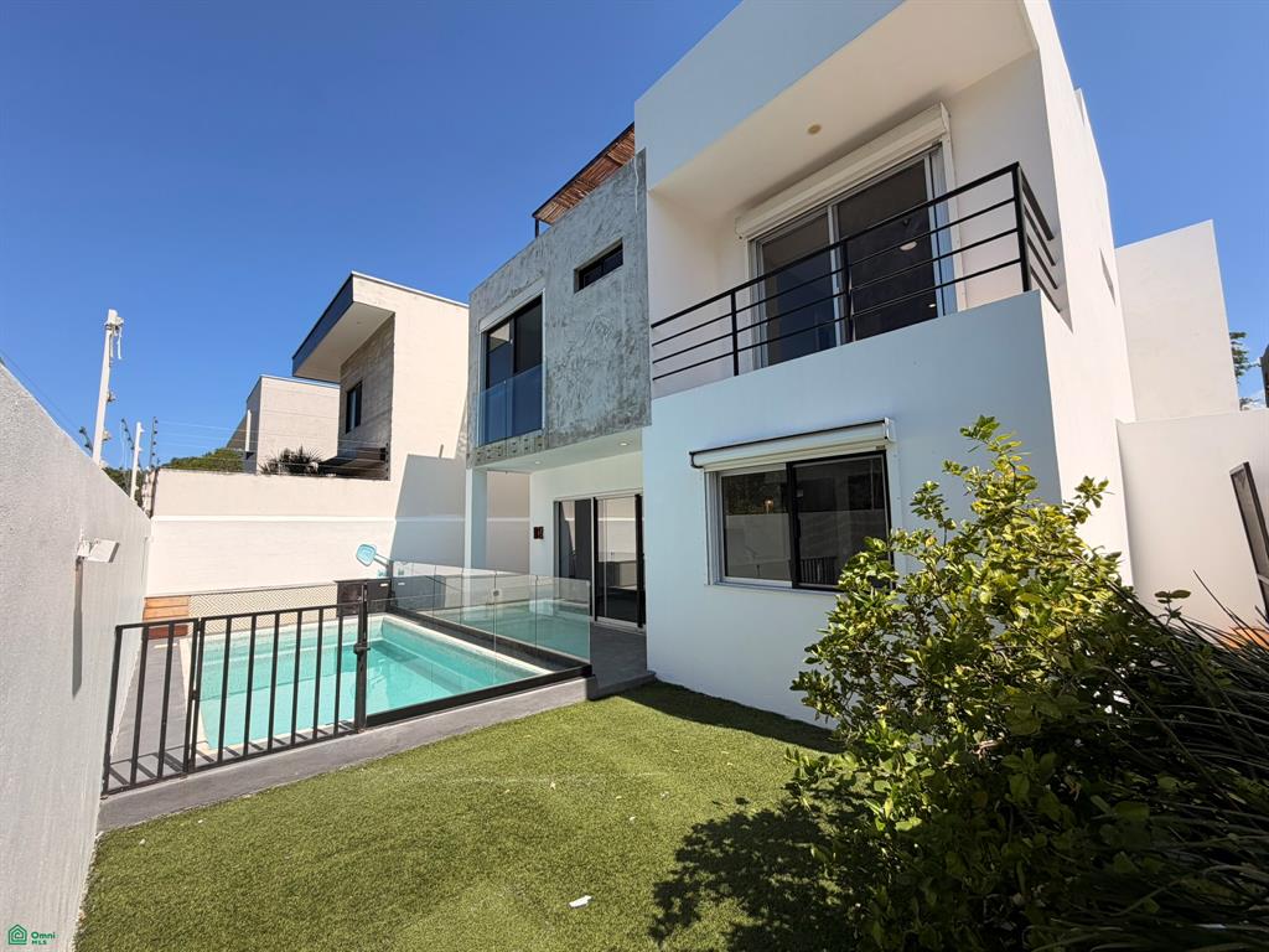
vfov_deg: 85.7
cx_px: 634
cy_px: 476
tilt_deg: +6.2
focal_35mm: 14
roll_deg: +1.3
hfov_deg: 102.1
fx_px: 513
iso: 20
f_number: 2.2
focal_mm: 2.22
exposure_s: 1/888
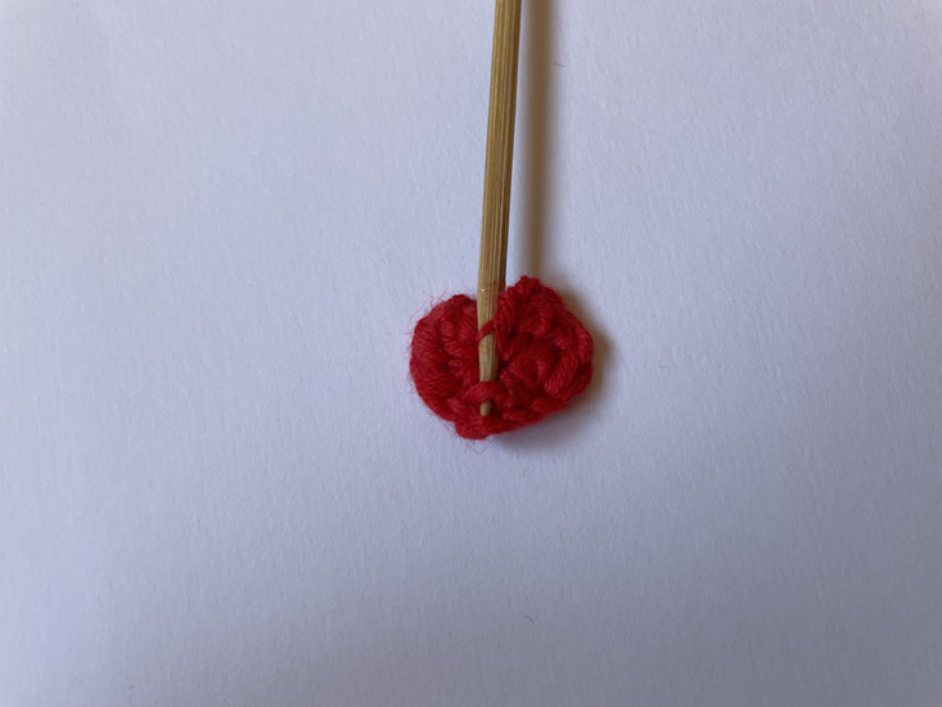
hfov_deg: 67.3
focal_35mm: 26
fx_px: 708
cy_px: 354
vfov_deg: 53.1
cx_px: 471
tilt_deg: -79.2
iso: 40
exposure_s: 1/121
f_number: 1.6
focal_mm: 4.2
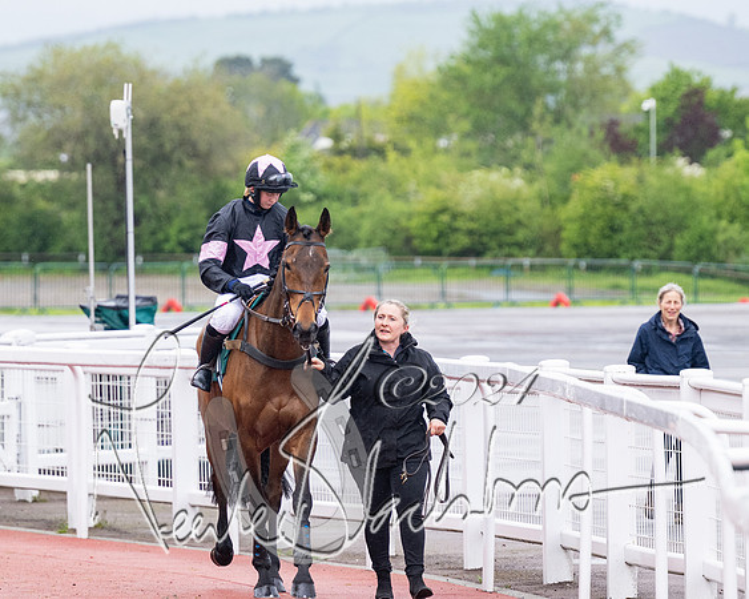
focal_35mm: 312
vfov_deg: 5.0
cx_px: 303
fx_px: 6916
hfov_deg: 6.2
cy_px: 300
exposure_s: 1/1600
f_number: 4
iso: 800
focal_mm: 185
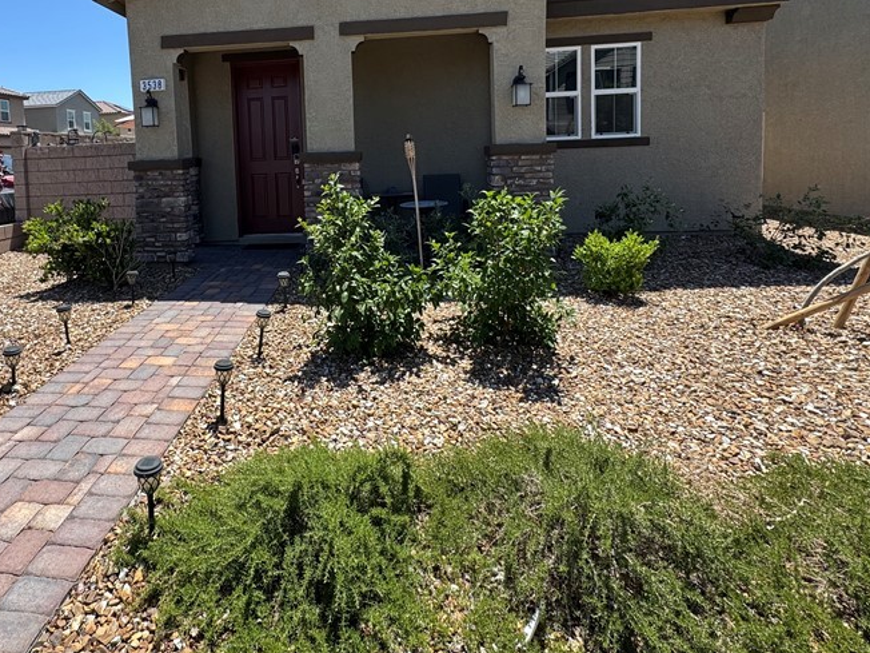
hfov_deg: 74.5
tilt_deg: -4.6
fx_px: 553
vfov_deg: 58.9
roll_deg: +2.4
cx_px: 306
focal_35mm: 22
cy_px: 192
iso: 50
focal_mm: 2.22
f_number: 2.2
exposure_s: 1/944
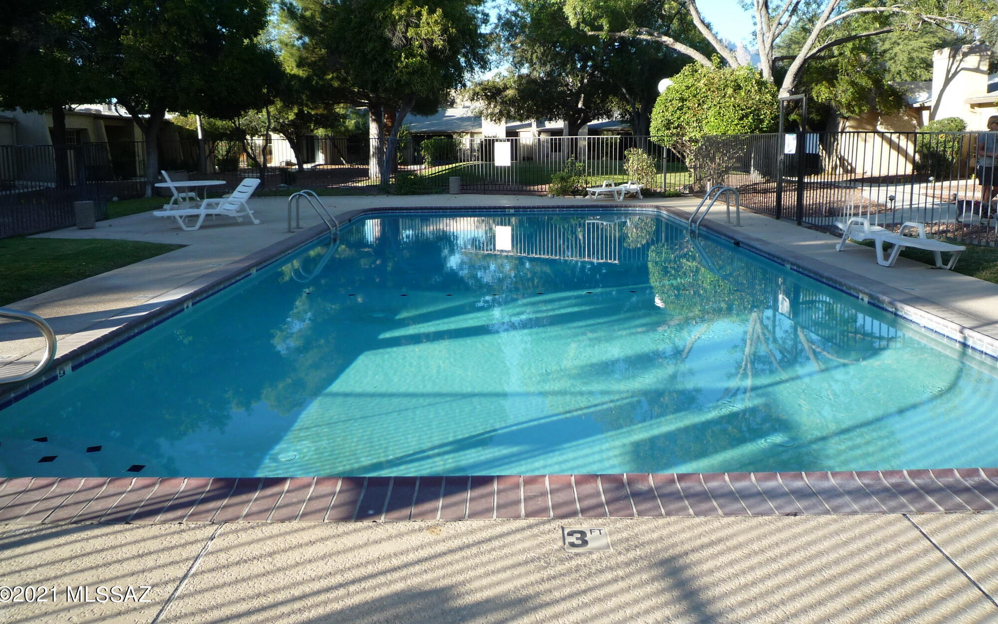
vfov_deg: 45.7
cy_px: 247
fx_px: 734
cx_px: 502
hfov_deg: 68.4
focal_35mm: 27
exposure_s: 1/500
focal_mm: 4.4
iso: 100
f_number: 2.8
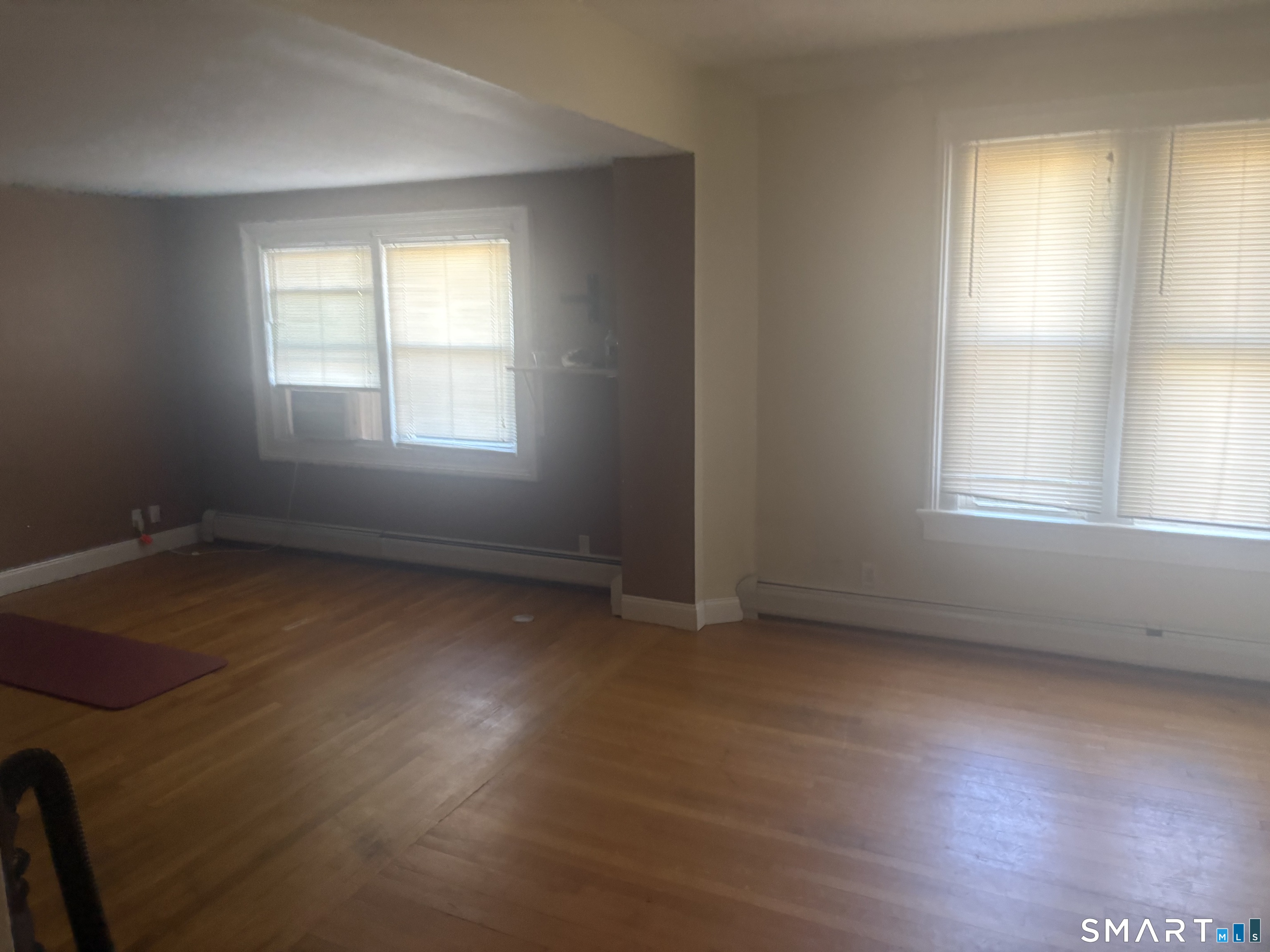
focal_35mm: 26
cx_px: 635
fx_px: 954
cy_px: 476
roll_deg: +2.5
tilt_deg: -11.5
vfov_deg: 53.1
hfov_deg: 67.3
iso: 200
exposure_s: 1/60
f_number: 1.6
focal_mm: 5.96
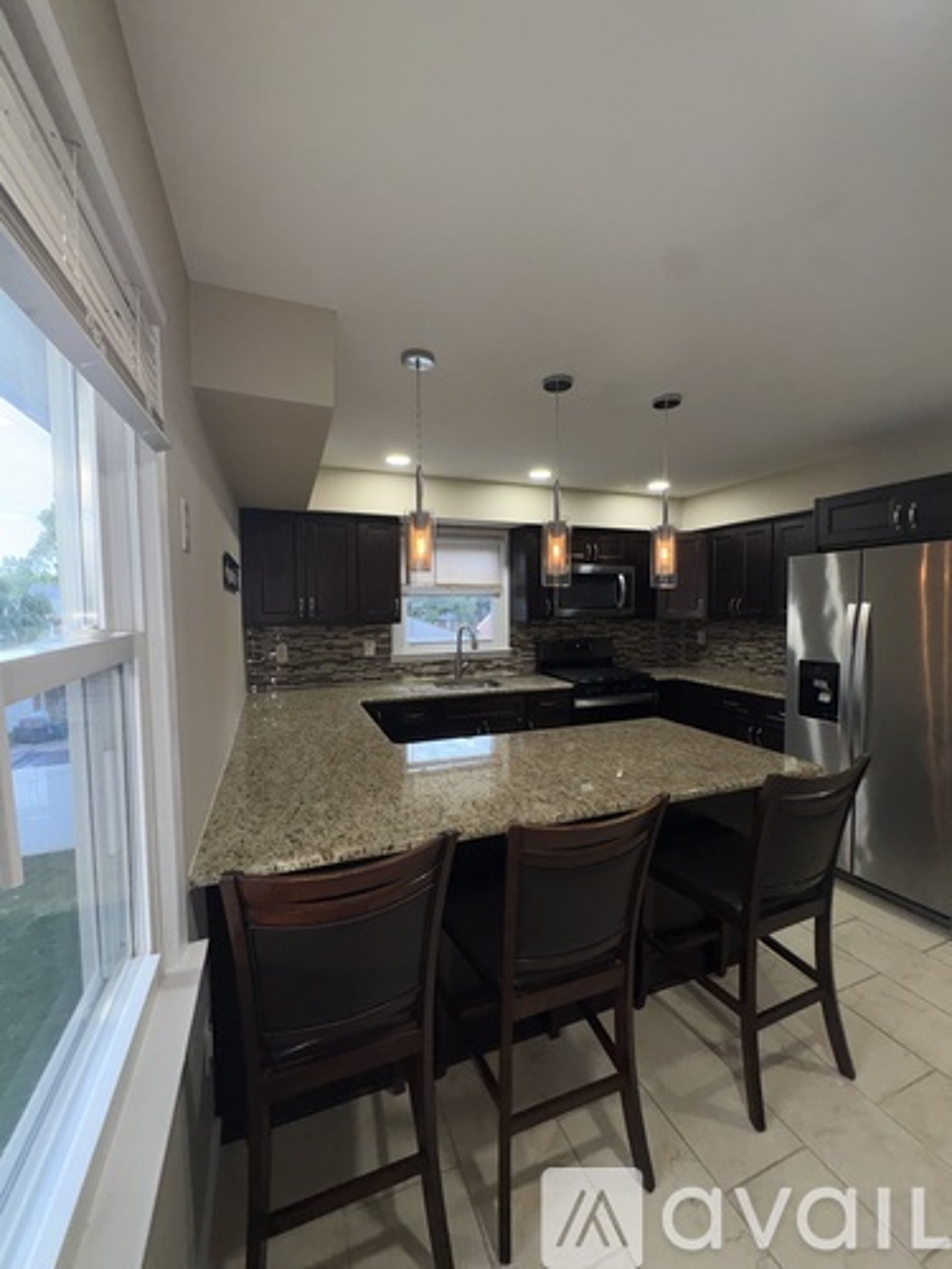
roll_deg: +0.6
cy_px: 634
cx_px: 476
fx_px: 513
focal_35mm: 14
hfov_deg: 85.7
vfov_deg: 102.1
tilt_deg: -2.2
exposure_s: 1/78
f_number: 2.2
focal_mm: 2.22
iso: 64
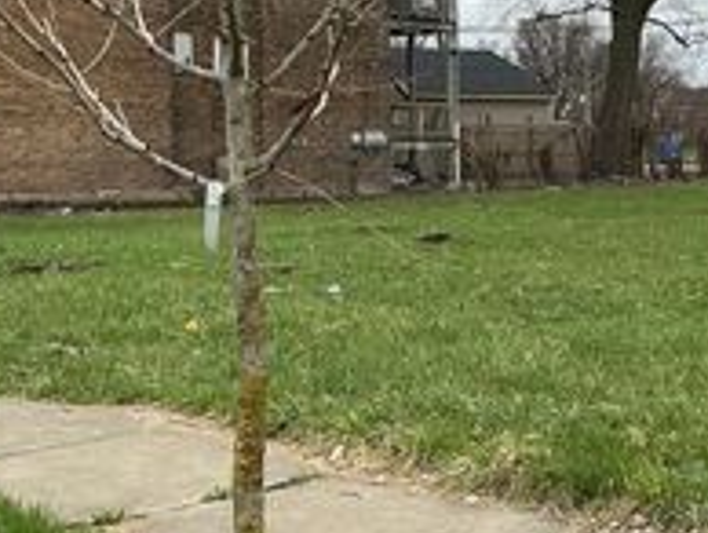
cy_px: 141
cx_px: 394
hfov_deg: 27.0
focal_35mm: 72
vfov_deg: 20.3
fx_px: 1474
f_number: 1.8
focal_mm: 3
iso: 25
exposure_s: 1/1035
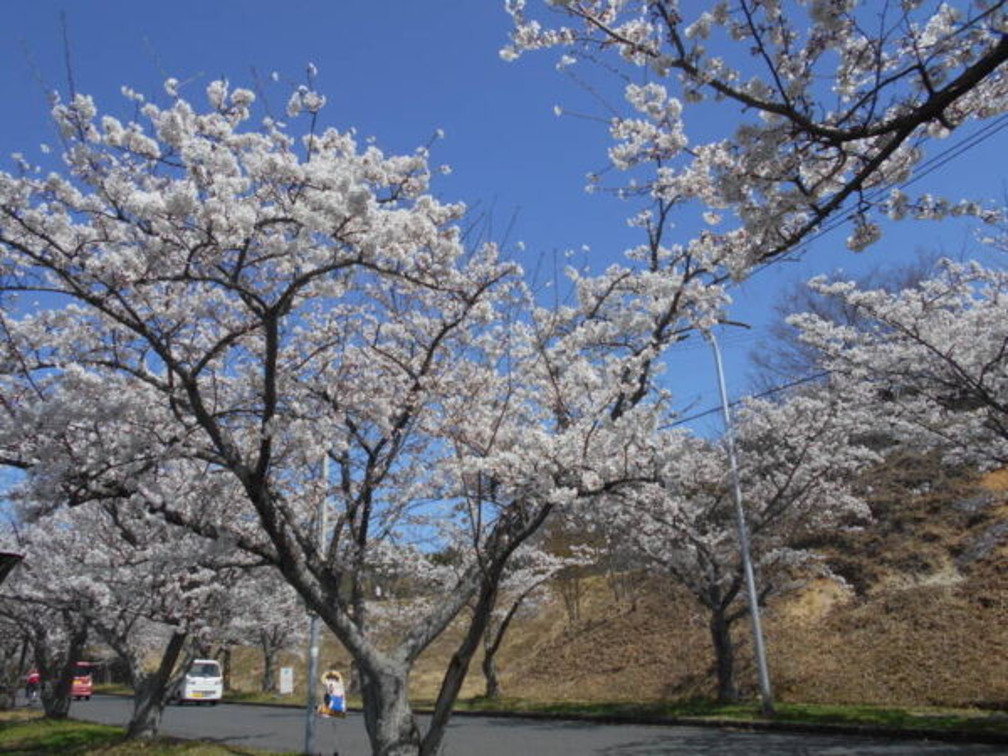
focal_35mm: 26
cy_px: 378
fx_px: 757
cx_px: 504
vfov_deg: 53.1
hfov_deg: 67.3
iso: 80
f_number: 3.2
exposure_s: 1/1250
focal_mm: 4.6
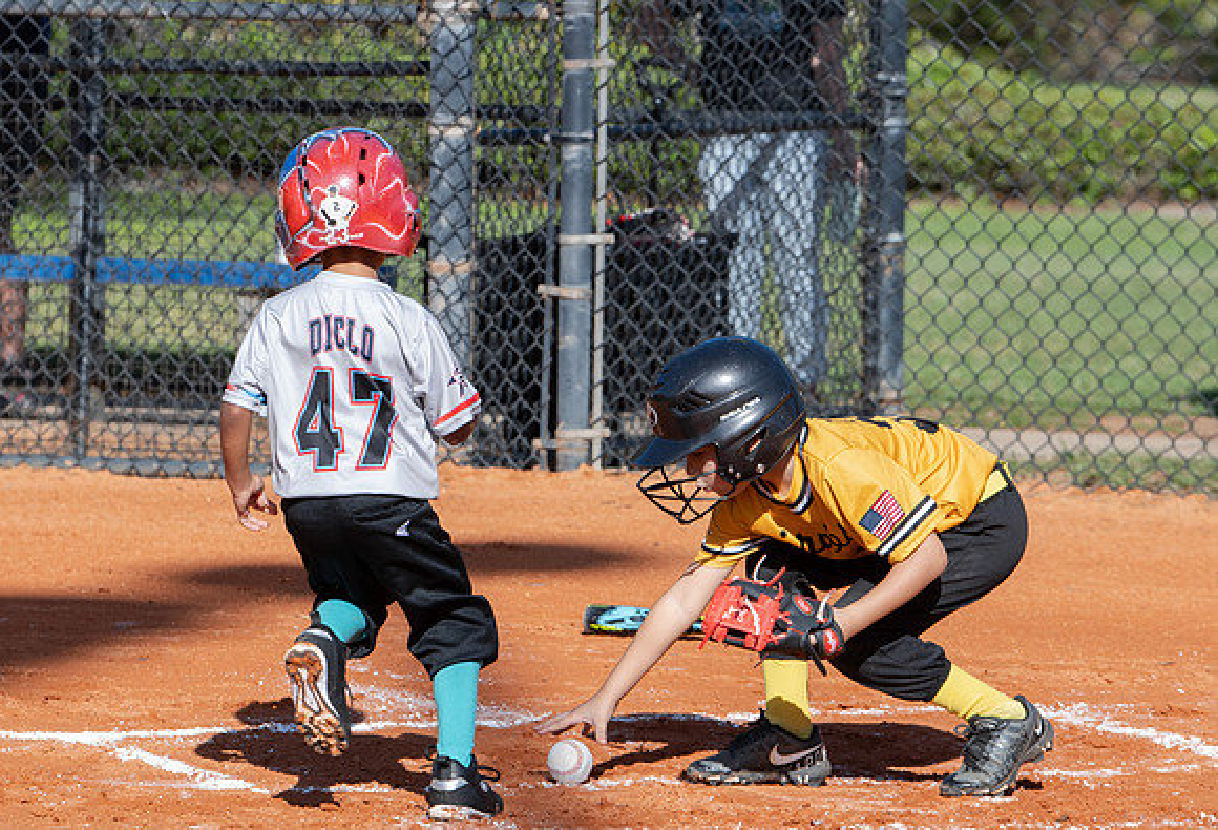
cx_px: 561
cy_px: 201
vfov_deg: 5.2
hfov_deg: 7.6
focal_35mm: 269
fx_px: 9162
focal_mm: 175
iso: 560
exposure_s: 1/1000
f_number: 8
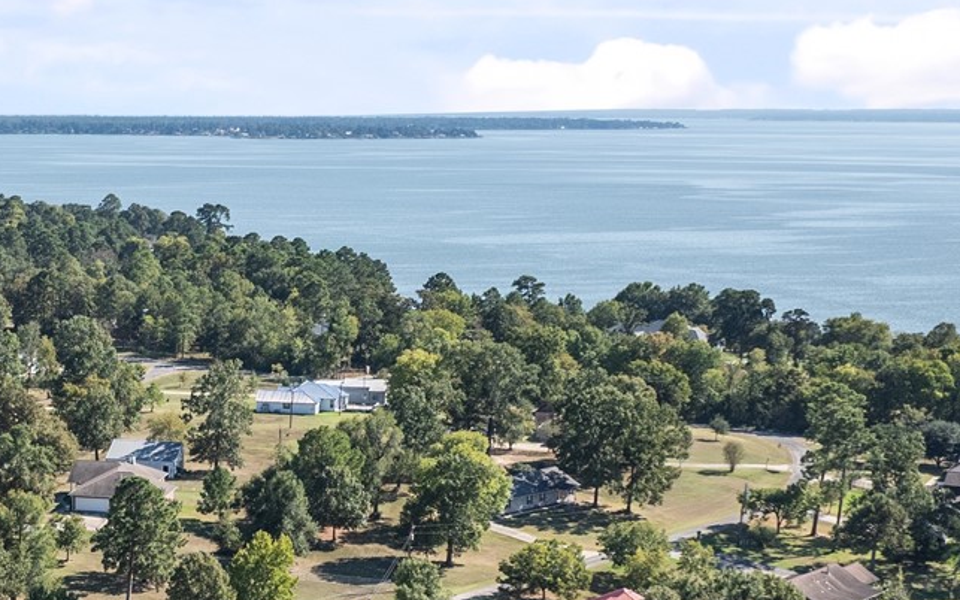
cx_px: -8
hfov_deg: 24.3
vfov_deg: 16.0
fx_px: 2119
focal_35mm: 81
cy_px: 448
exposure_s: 1/1600
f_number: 2.8
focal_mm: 12.29
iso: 180
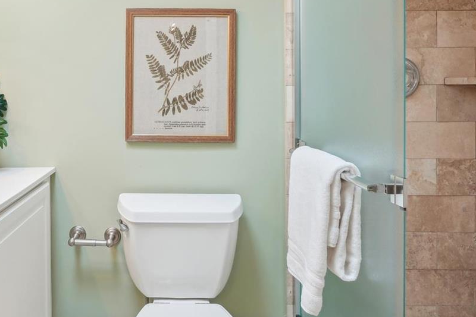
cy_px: 100
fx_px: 317
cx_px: 164
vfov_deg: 51.9
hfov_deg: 71.8
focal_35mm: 24
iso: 400
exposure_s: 1/20
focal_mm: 12
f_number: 8
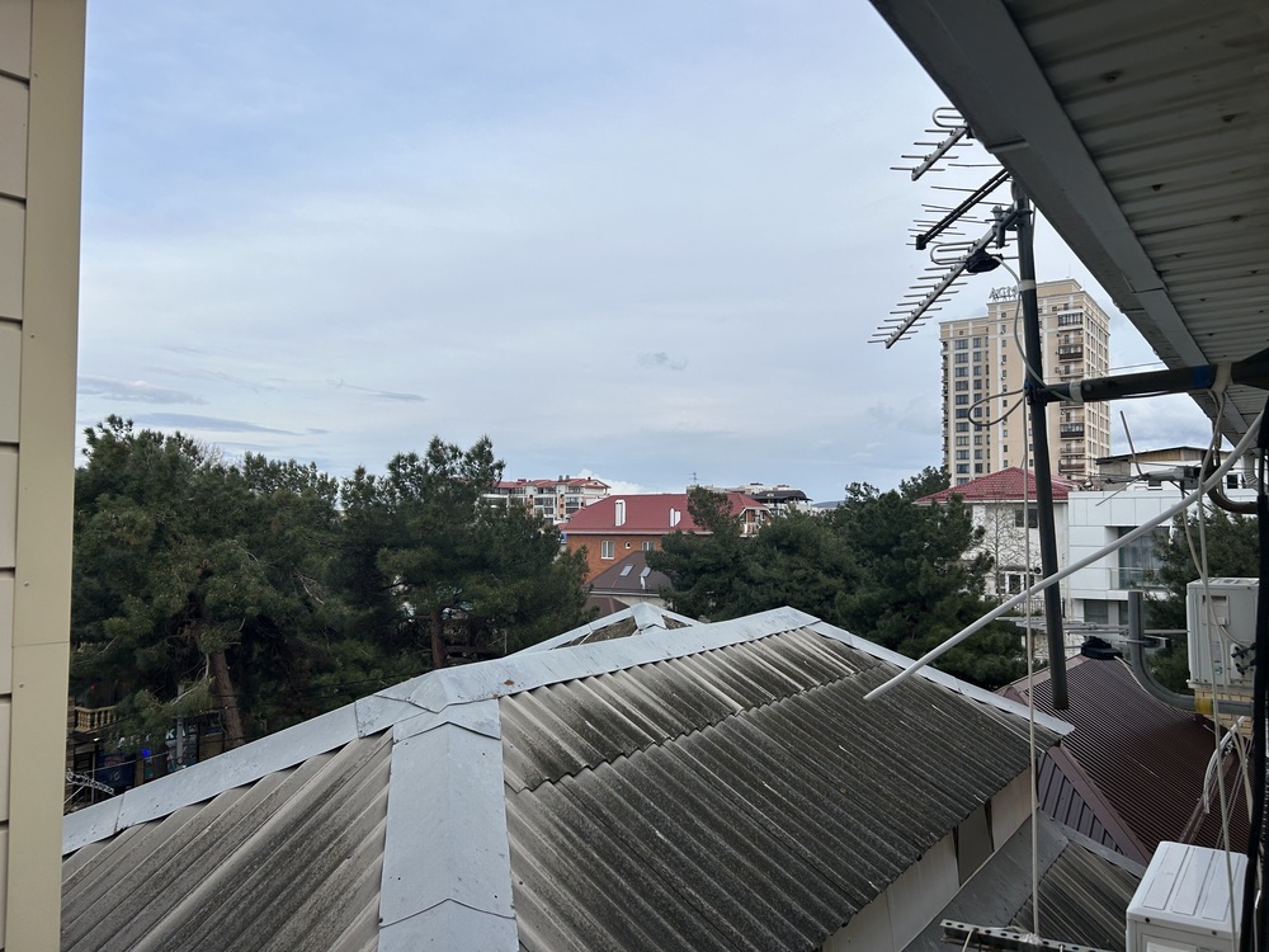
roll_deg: +0.6
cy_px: 476
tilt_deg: +2.2
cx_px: 634
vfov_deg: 53.1
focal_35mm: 26
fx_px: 953
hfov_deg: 67.3
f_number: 1.5
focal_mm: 5.7
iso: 50
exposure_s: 1/1531
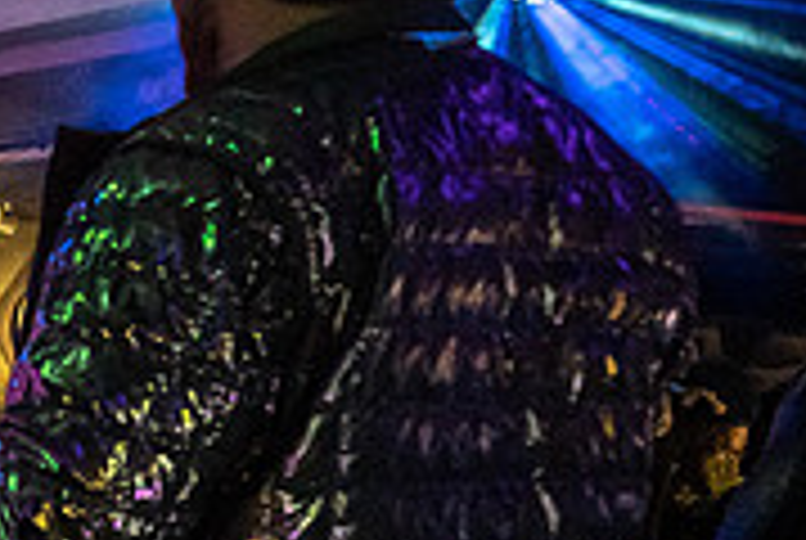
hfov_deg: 20.9
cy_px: 631
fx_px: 1413
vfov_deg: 20.4
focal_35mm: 63
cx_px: -671
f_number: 2.8
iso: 3200
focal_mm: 14
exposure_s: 1/200
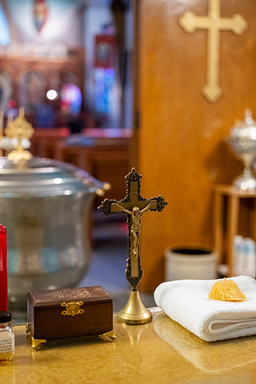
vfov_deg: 39.6
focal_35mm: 50
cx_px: 128
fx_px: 533
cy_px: 192
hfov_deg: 27.0
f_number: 1.8
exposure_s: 1/320
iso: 3200
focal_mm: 33
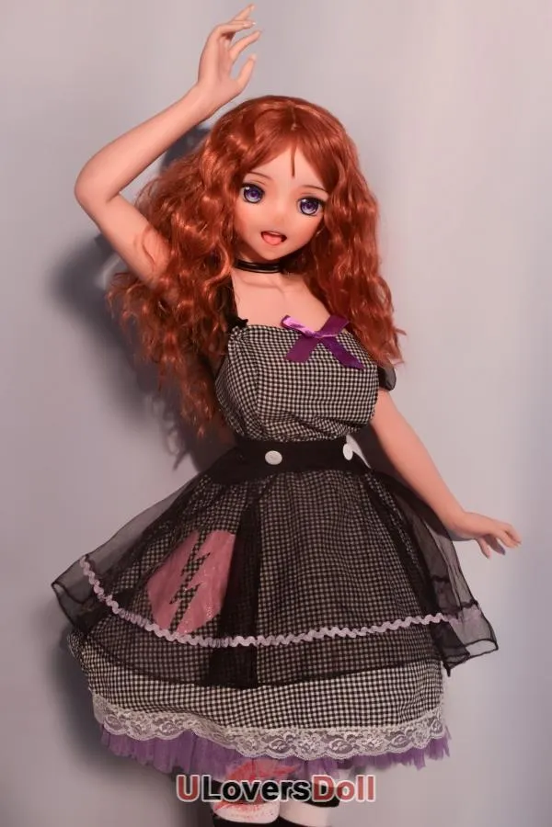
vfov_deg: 41.1
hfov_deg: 28.1
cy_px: 414
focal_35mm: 48
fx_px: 1104
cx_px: 276
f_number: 10
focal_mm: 32
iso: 640
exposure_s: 1/100
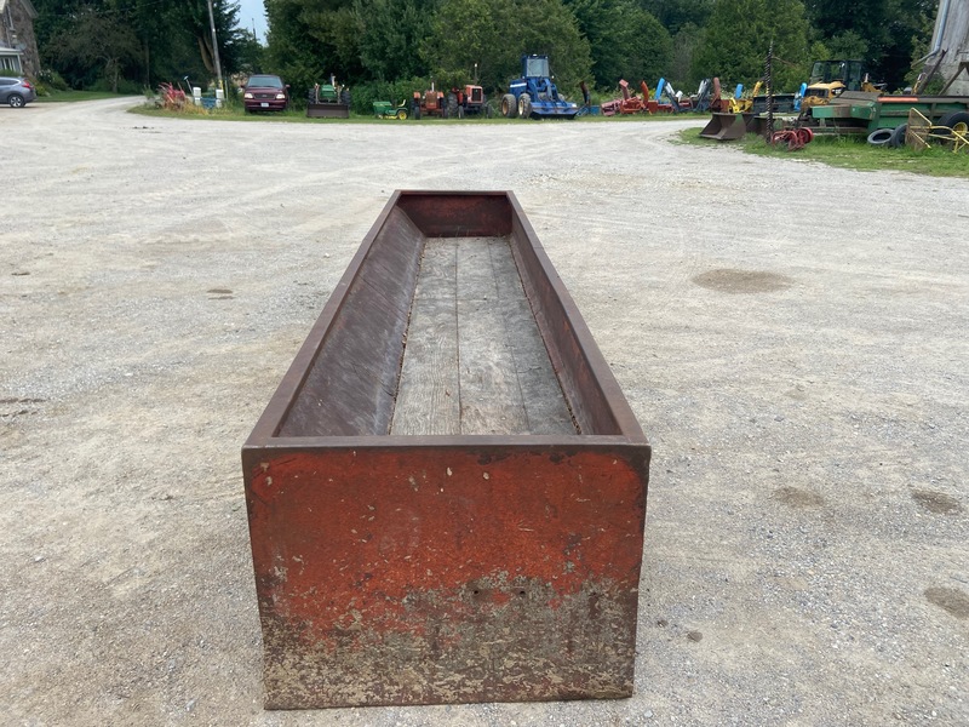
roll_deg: +2.4
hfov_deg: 67.3
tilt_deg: -24.5
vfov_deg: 53.1
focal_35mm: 26
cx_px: 484
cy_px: 364
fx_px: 728
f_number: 1.8
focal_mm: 4.25
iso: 32
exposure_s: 1/833
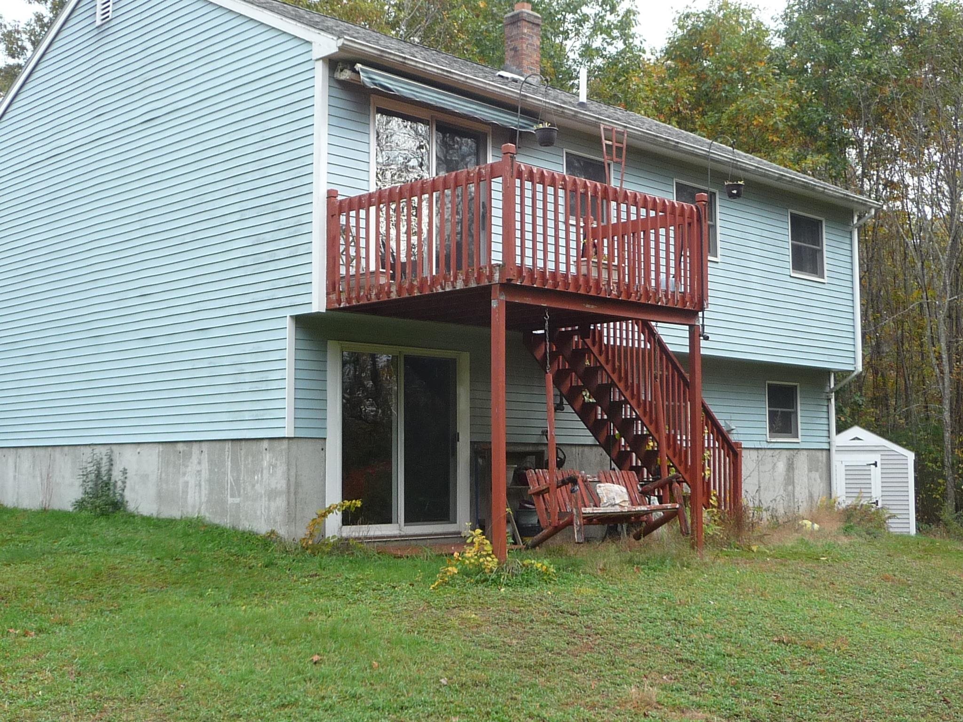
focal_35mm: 45
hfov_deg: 42.1
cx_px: 482
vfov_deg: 32.2
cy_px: 361
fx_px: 1252
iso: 100
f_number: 3.3
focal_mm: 4.7
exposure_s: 1/200
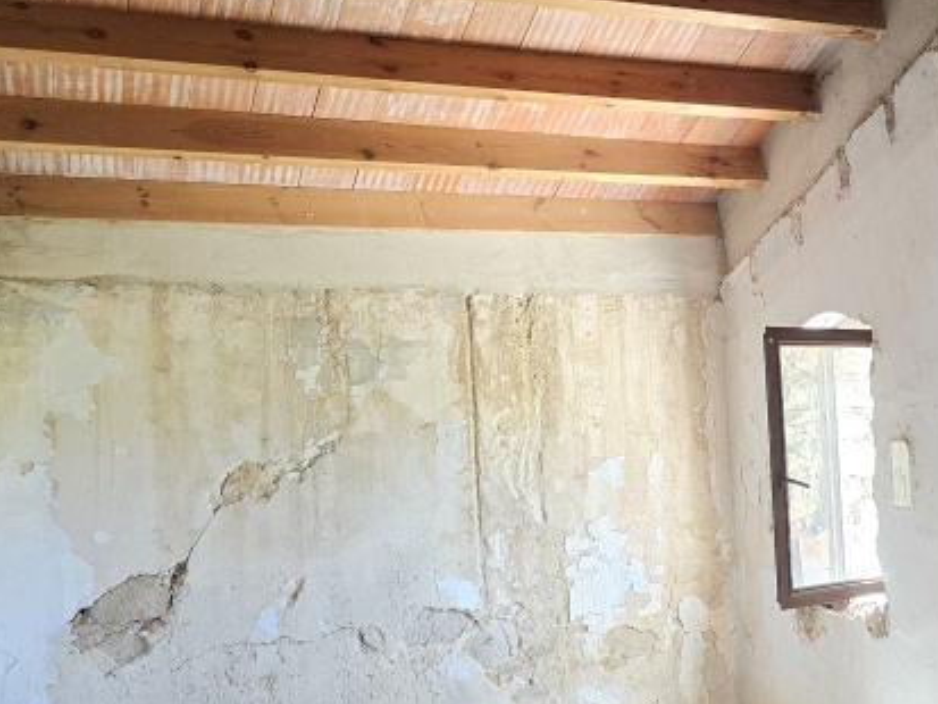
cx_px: 897
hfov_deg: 31.7
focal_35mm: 57
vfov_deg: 25.7
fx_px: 1545
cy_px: 384
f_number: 1.7
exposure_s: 1/180
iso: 250
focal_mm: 6.3
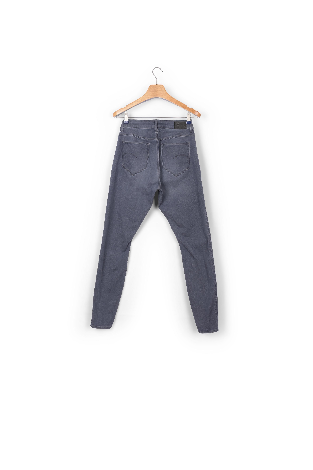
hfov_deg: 35.9
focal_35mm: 37
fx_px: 483
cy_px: 235
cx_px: 156
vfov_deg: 51.9
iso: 100
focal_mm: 37
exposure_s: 1/160
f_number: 13
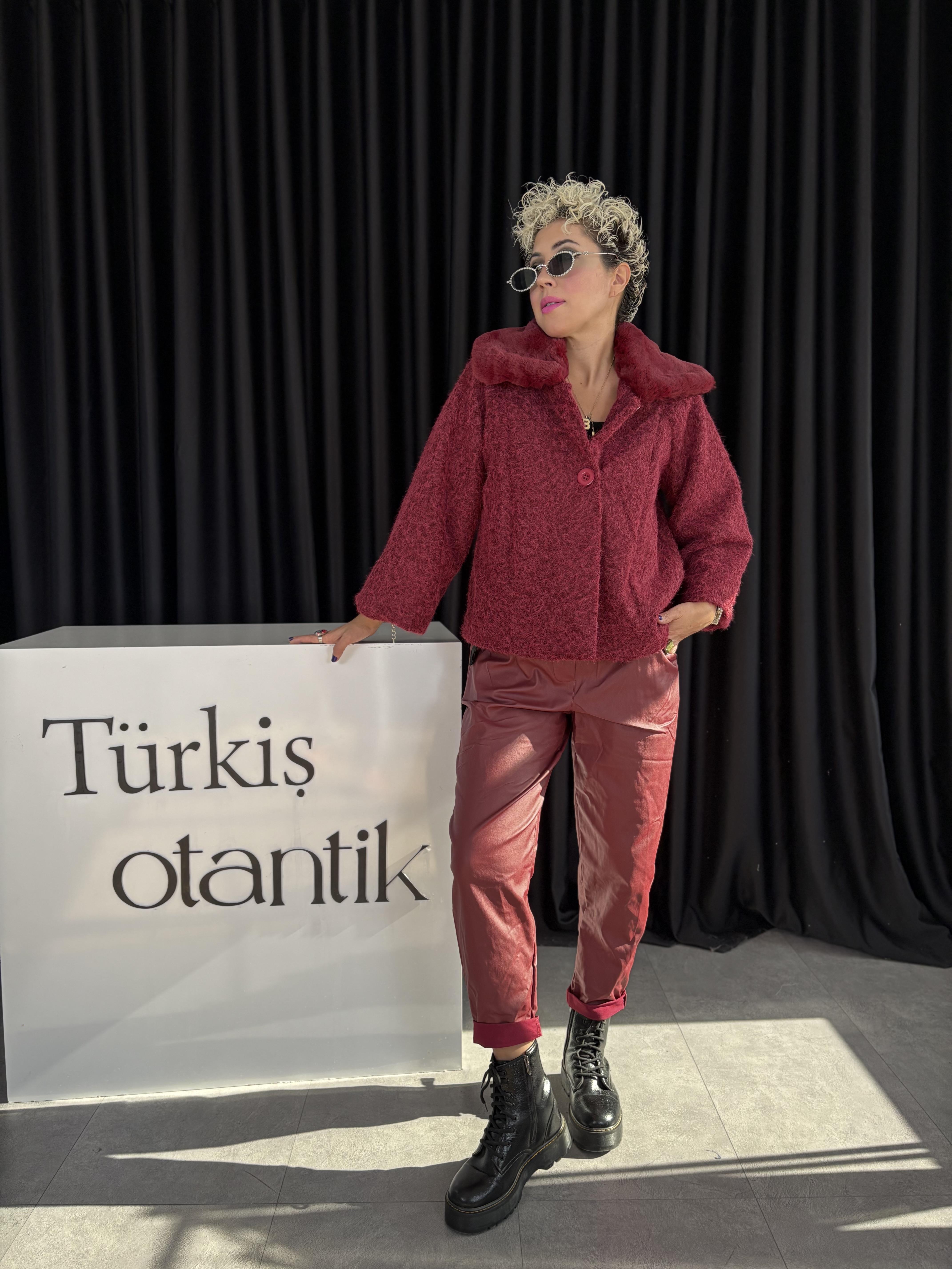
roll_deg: +0.3
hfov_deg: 53.1
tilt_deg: -5.4
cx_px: 476
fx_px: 953
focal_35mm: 26
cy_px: 634
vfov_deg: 67.3
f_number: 1.6
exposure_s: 1/93
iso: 125
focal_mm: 5.96
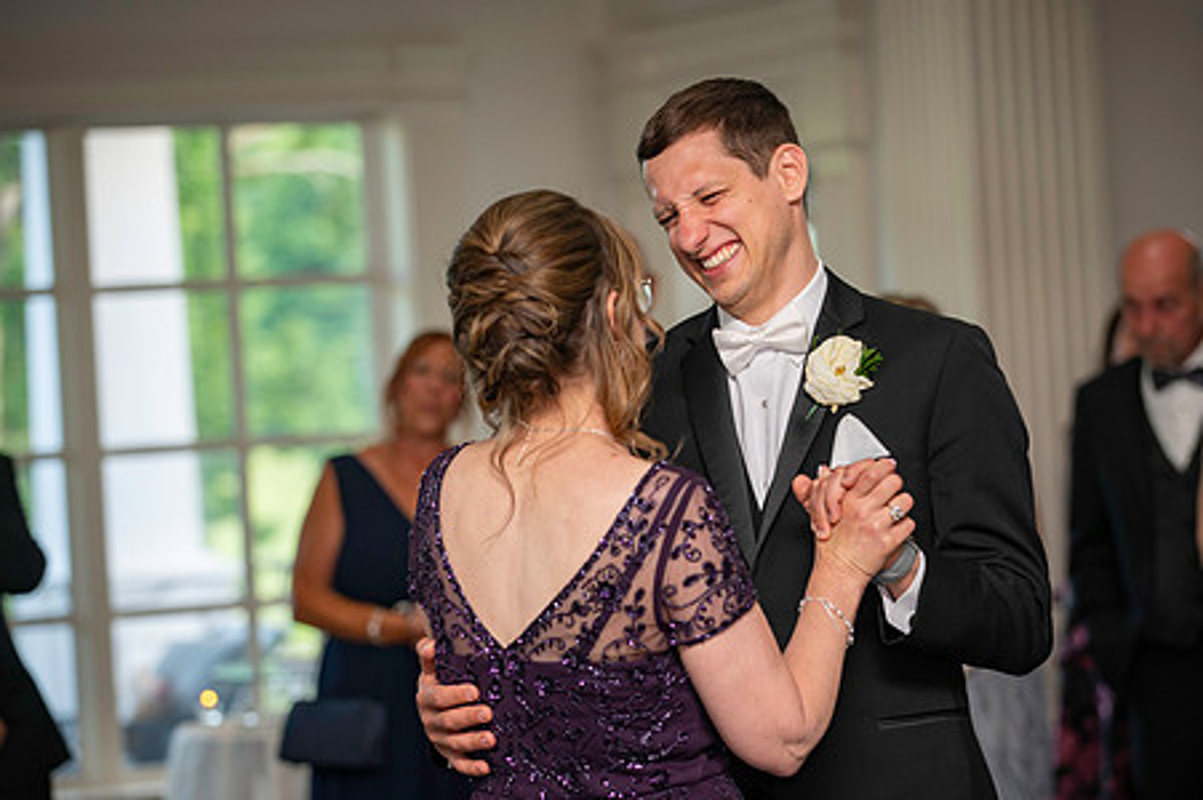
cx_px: 718
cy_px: 461
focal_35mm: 135
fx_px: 4508
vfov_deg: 10.1
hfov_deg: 15.2
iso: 640
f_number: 2.8
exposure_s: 1/125
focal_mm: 105
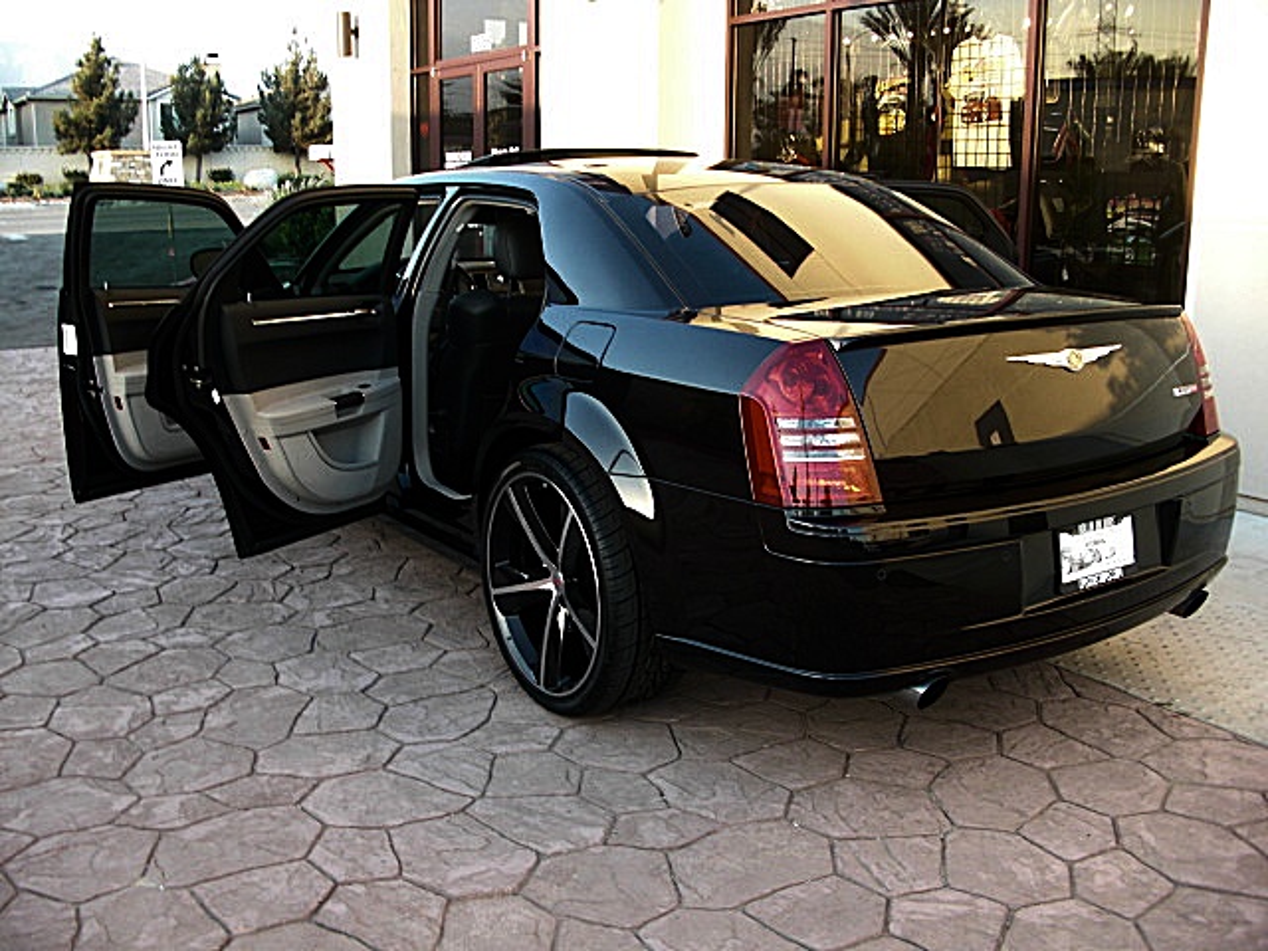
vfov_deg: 39.7
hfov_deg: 51.4
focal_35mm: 36
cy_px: 476
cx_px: 634
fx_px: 1319
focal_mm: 6.3
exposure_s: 1/60
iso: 100
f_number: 2.8
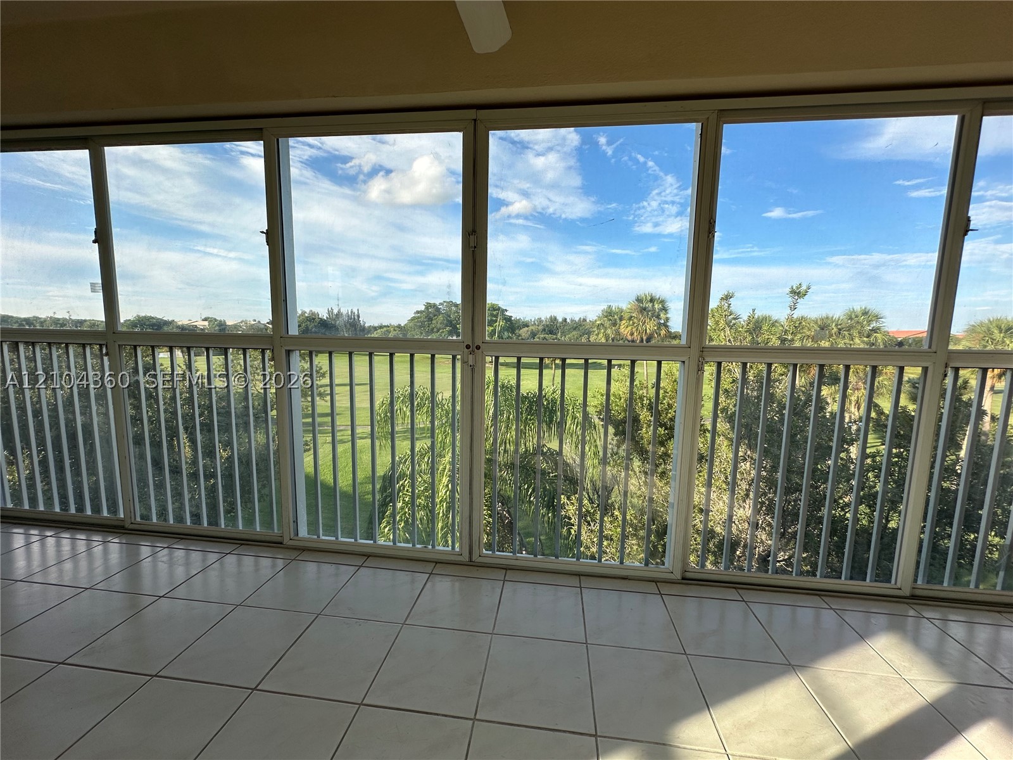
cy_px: 380
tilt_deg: -6.0
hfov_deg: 102.1
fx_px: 410
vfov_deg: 85.7
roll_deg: -1.5
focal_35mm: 14
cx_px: 506
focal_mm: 2.22
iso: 40
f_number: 2.2
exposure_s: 1/790
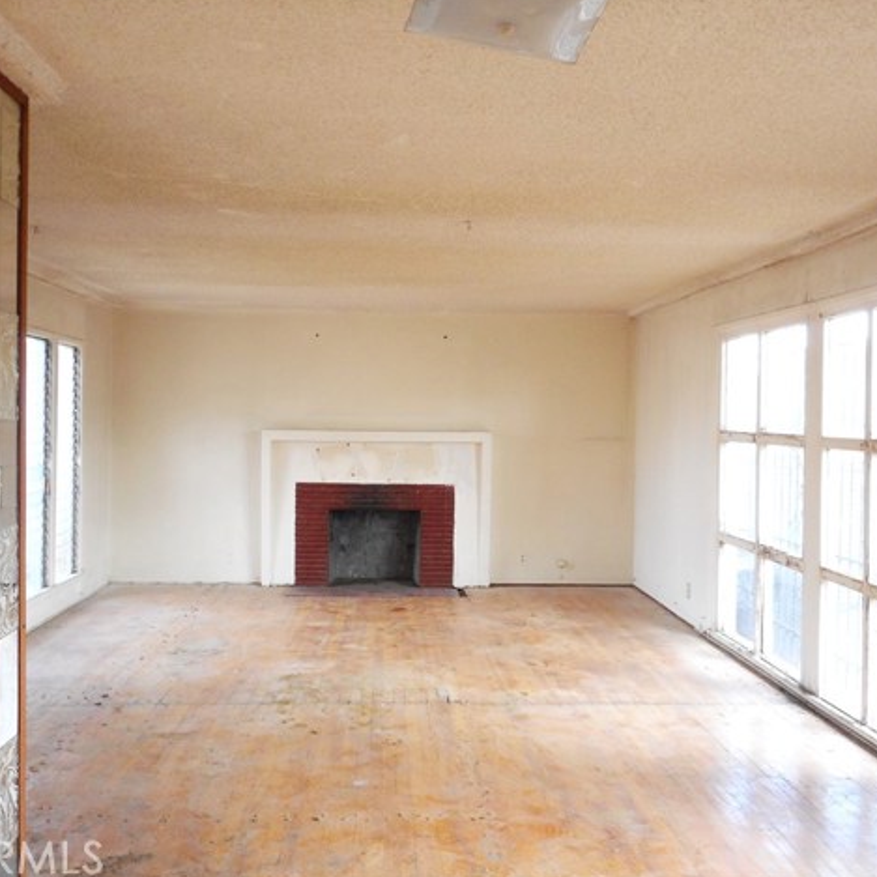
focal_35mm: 35
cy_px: 436
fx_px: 1003
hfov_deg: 47.2
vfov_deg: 47.2
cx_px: 426
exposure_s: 1/30
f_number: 4
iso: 140
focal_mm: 5.2
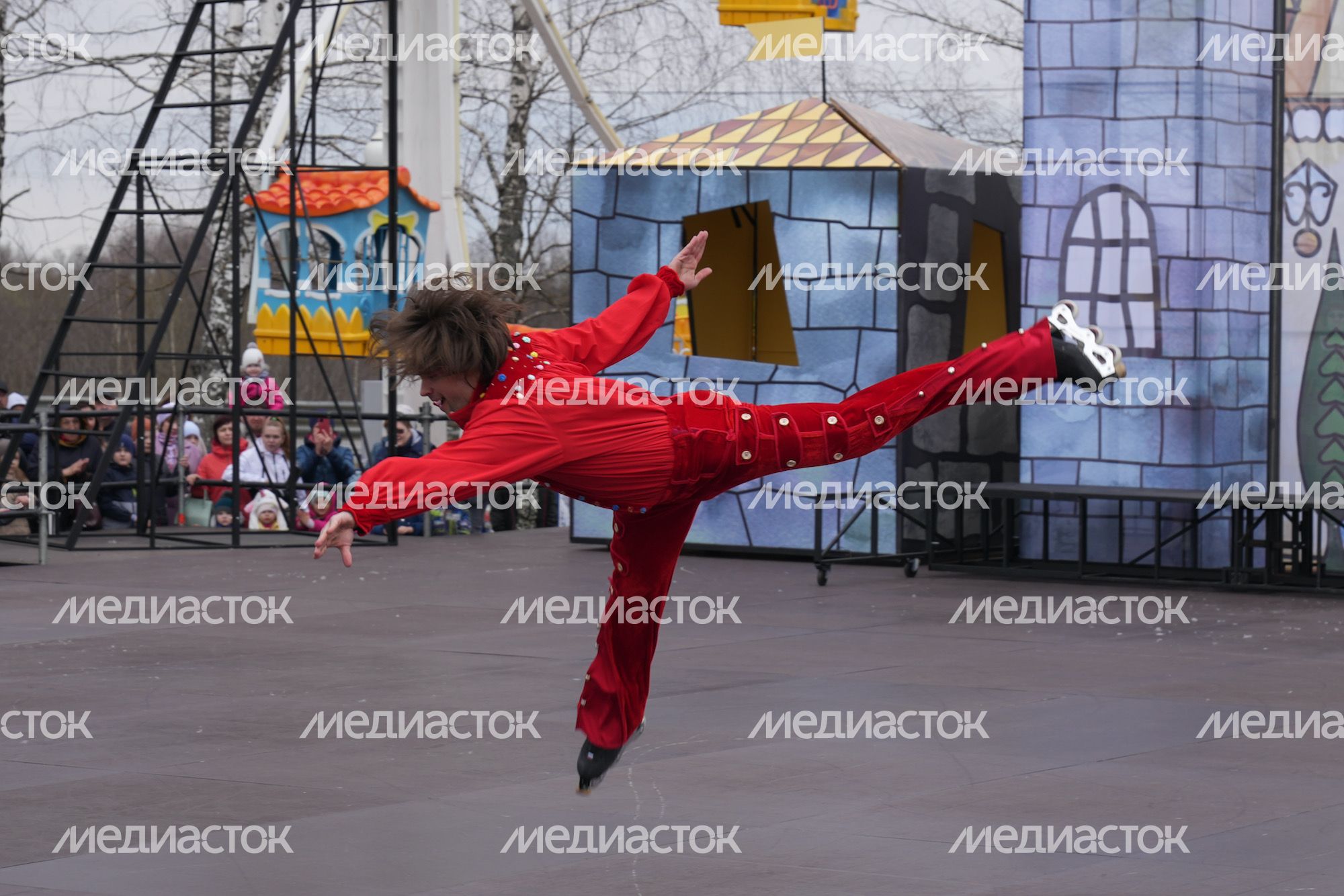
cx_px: 672
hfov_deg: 28.8
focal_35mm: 70
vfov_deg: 19.5
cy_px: 448
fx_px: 2614
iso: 200
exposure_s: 1/400
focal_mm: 70
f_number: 5.6
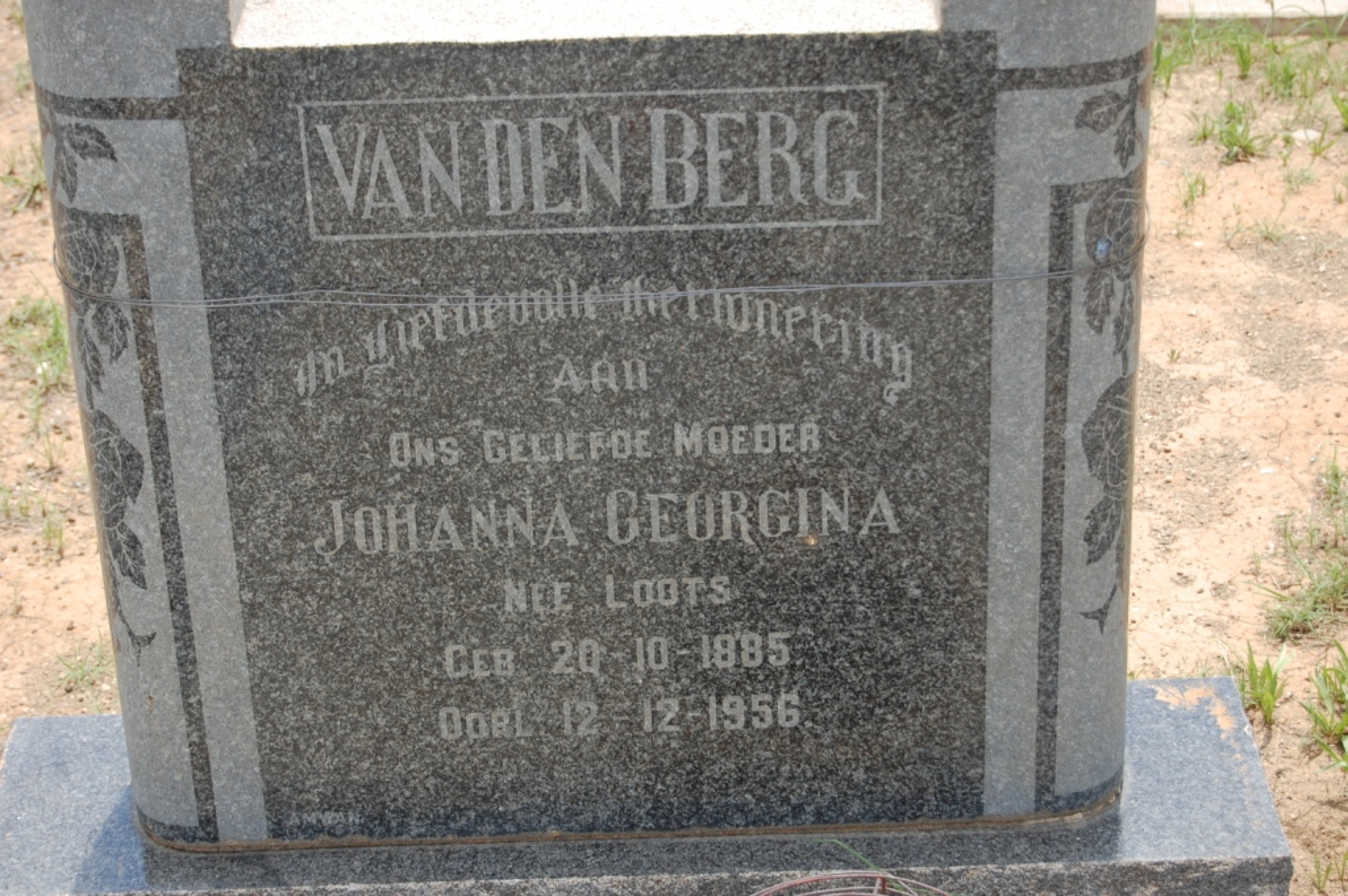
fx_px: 3087
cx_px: 674
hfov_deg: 24.6
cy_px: 448
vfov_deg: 16.5
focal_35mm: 82
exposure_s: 1/160
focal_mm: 55
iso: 200
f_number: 6.3
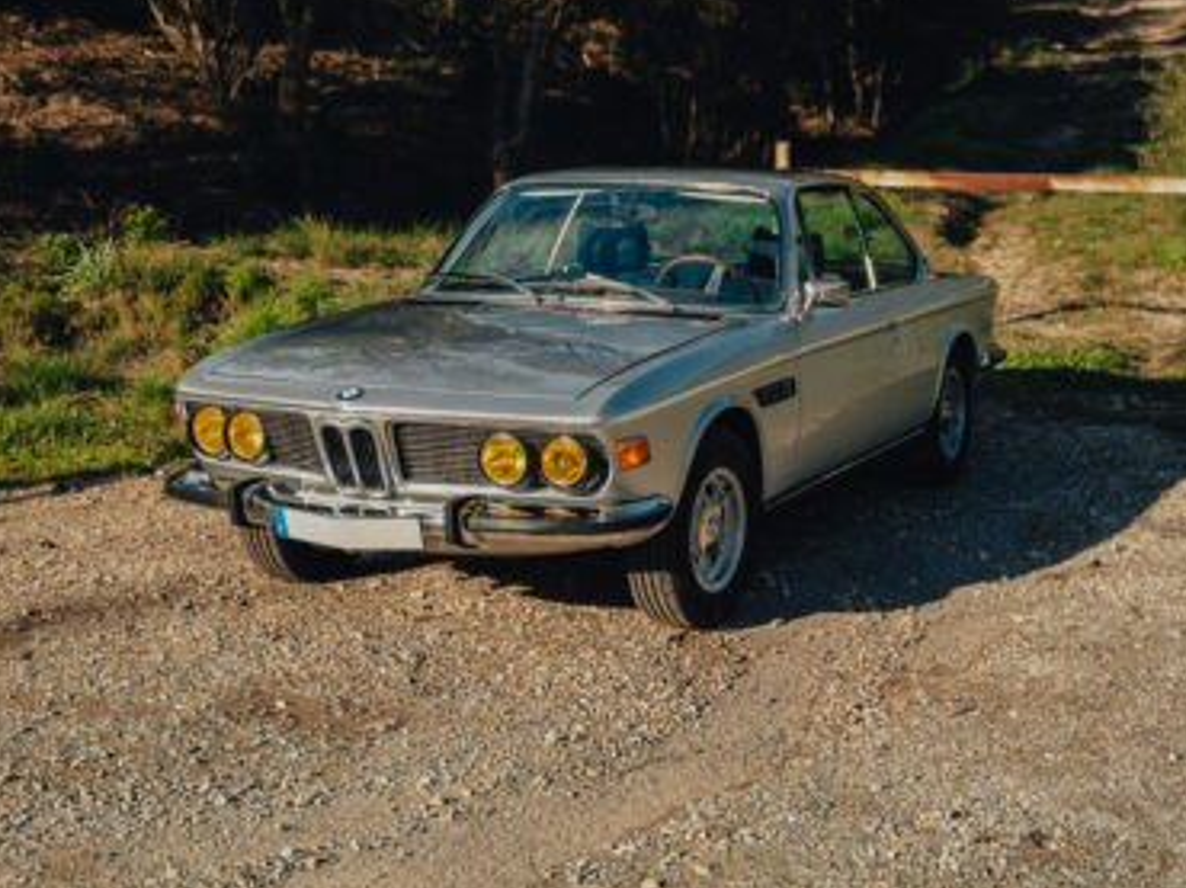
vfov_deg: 24.1
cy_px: 216
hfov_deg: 32.2
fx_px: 2057
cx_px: 567
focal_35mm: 60
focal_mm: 38.7
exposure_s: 1/350
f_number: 2.8
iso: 50
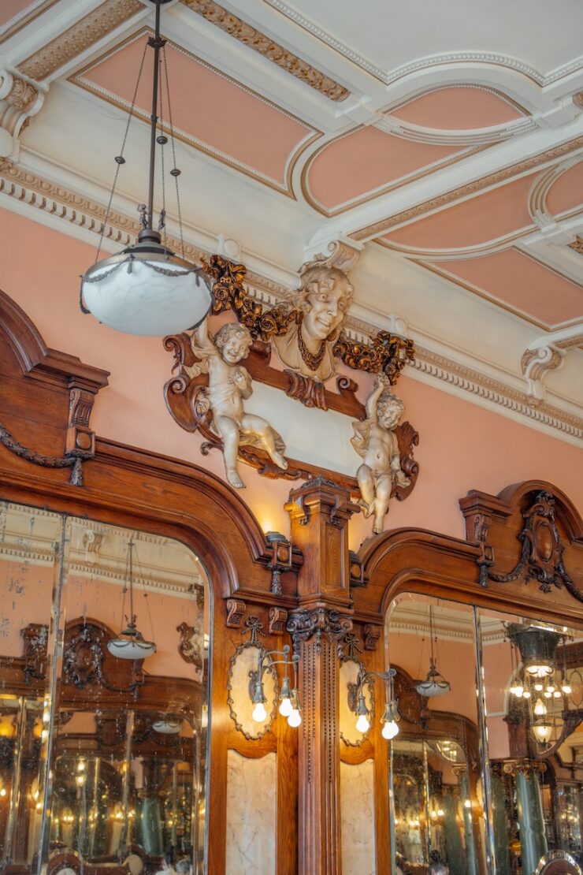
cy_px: 438
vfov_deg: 43.0
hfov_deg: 29.4
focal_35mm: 46
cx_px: 292
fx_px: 1110
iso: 250
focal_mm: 45.7
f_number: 2.8
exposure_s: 1/50
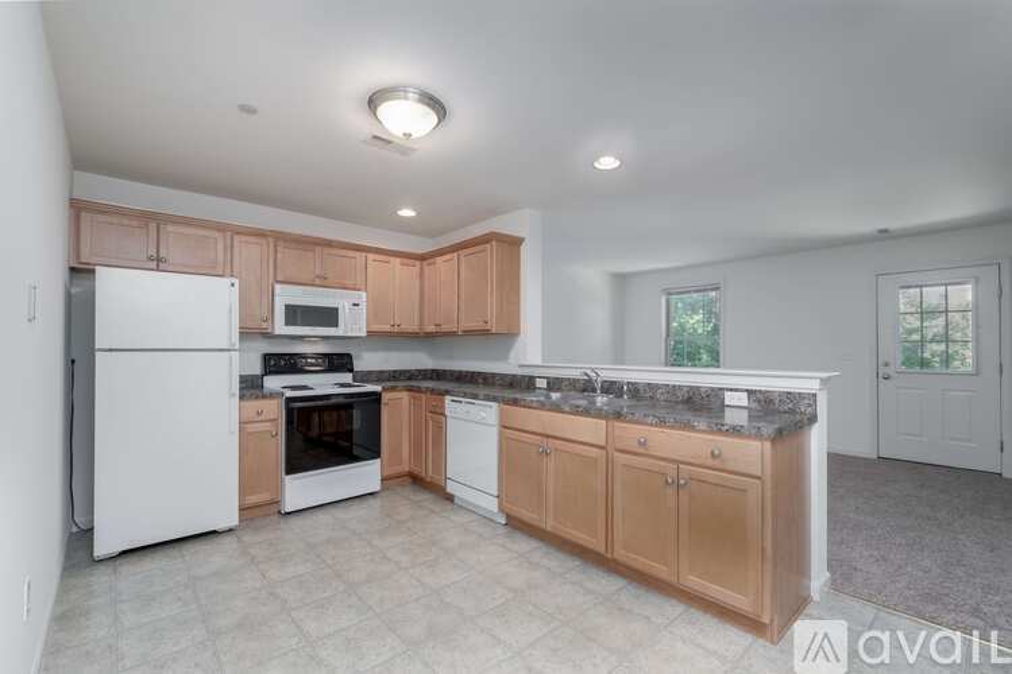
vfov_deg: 77.3
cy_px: 337
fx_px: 422
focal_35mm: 15
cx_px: 506
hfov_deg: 100.4
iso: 400
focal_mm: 10
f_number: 7.1
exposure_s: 1/50
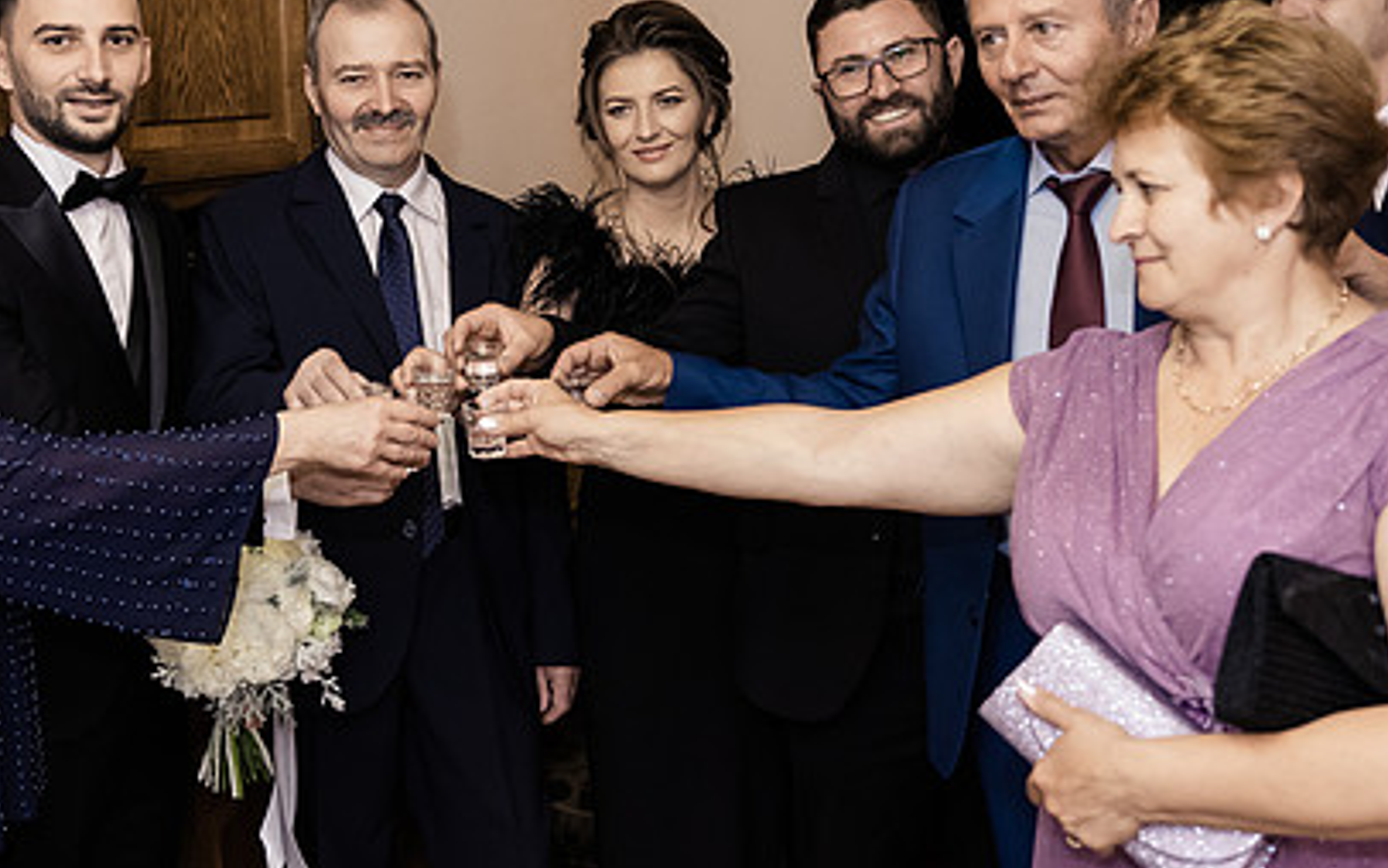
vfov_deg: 27.9
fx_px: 1741
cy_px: 299
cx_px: 558
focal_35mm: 46
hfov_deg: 43.3
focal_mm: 28
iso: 3200
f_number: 2.8
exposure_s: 1/125
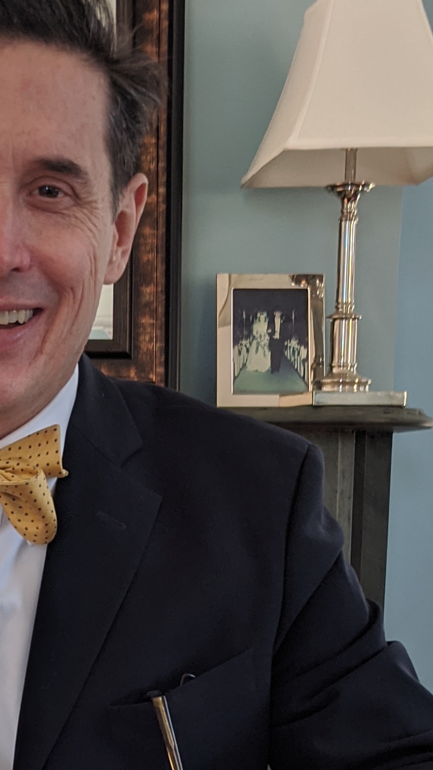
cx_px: -22
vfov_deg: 26.9
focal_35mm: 74
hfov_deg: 15.9
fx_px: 1510
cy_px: 778
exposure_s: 1/143
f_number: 2
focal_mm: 4.67
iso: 94
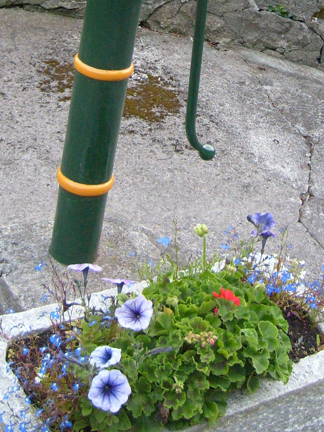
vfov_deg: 26.4
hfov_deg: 21.0
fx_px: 874
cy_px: 6
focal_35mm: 70
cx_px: 211
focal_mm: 5.8
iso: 160
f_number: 2.8
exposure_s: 1/45
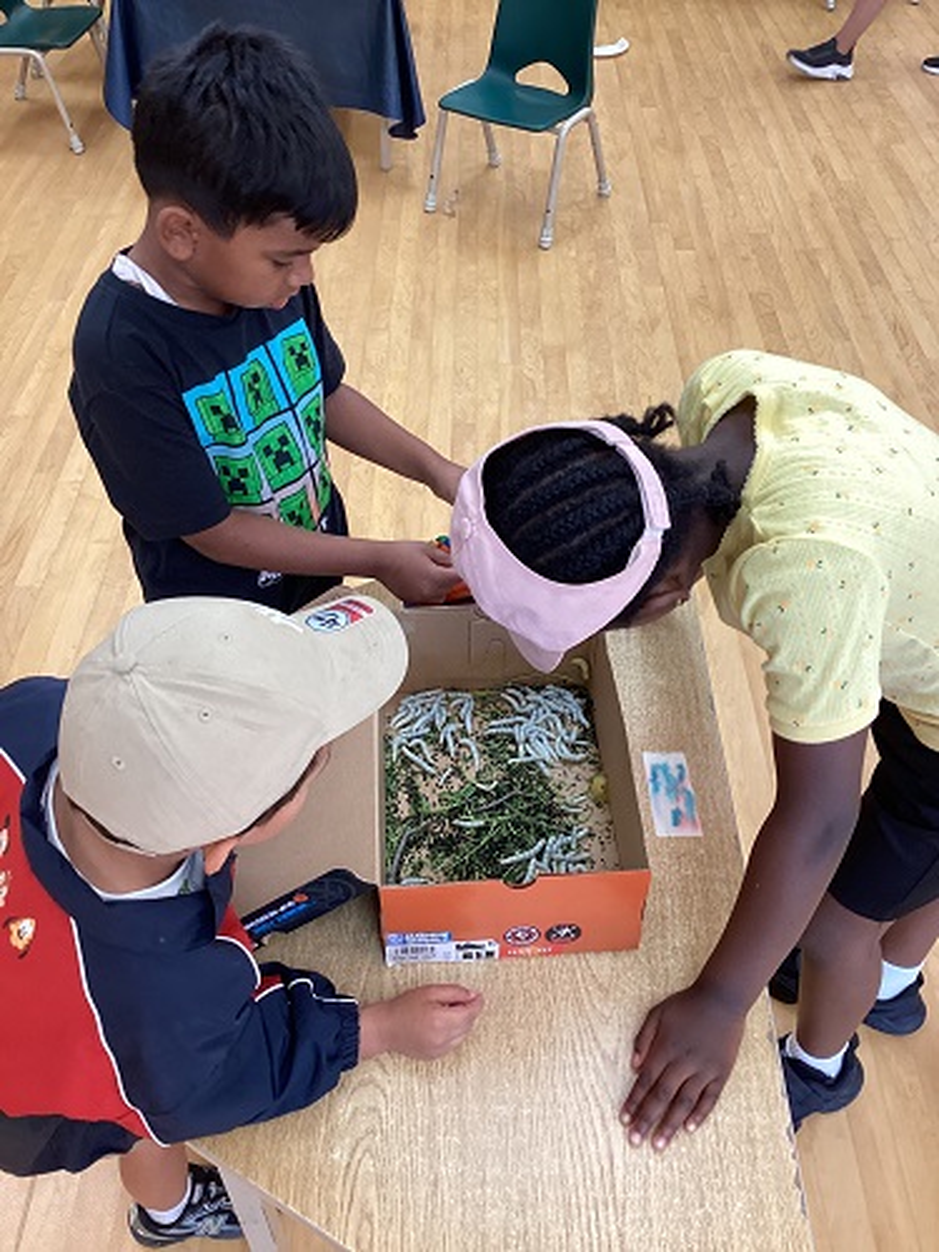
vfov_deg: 58.4
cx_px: 470
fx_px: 1121
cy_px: 626
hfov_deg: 45.4
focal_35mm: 31
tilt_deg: -46.1
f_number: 2.4
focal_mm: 3.3
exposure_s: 1/50
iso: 100
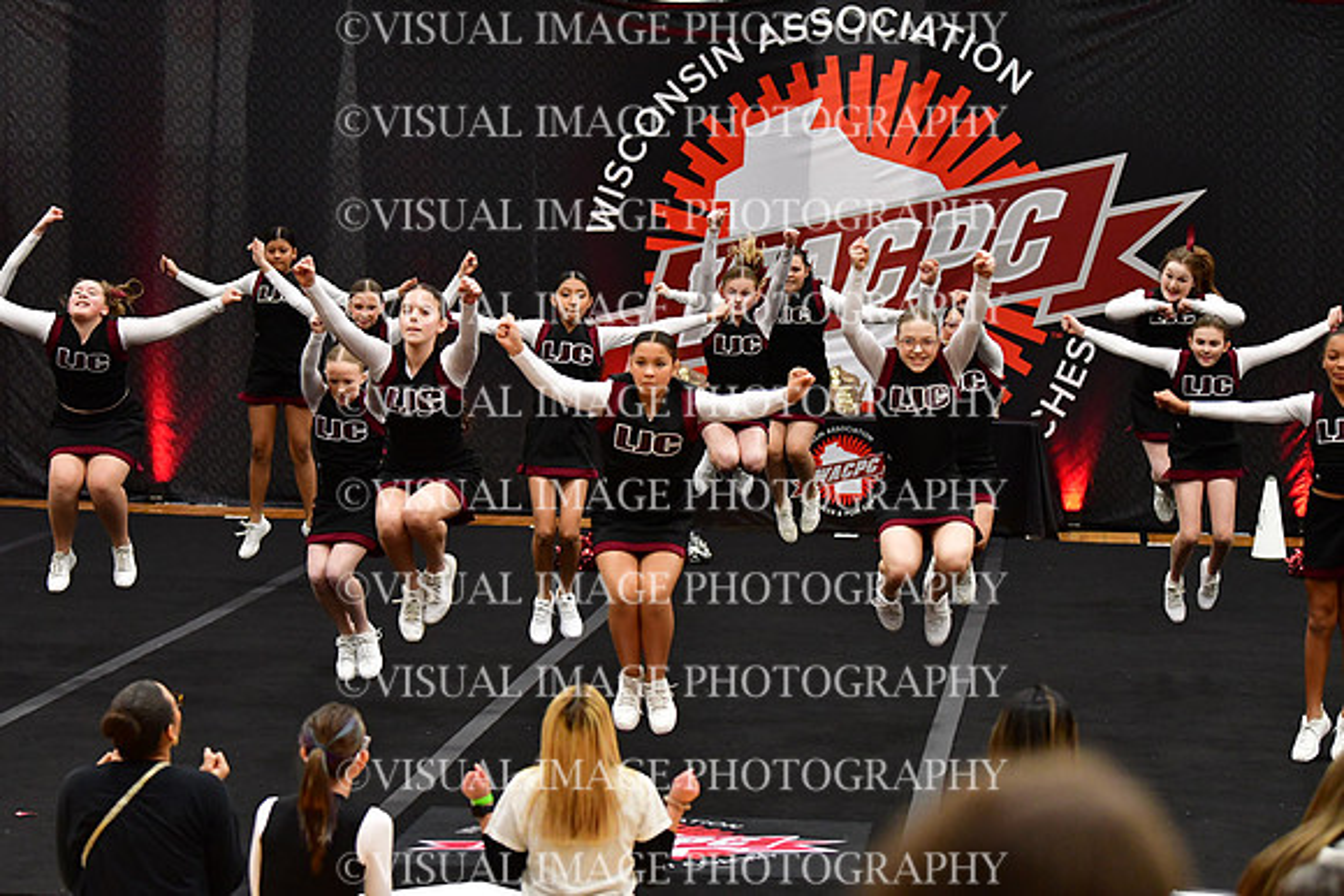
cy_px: 448
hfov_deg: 19.5
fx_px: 3921
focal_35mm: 105
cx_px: 672
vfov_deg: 13.0
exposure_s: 1/800
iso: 4000
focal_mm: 70
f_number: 2.8
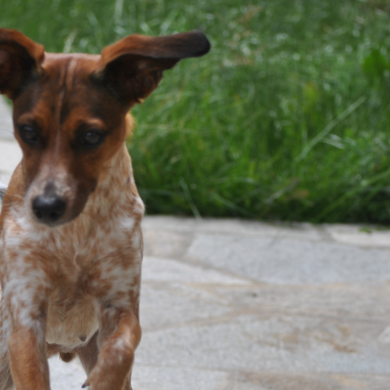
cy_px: 316
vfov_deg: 10.1
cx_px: 31
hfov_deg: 10.1
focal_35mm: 172
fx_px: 2193
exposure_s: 1/1000
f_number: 4
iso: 100
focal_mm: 55
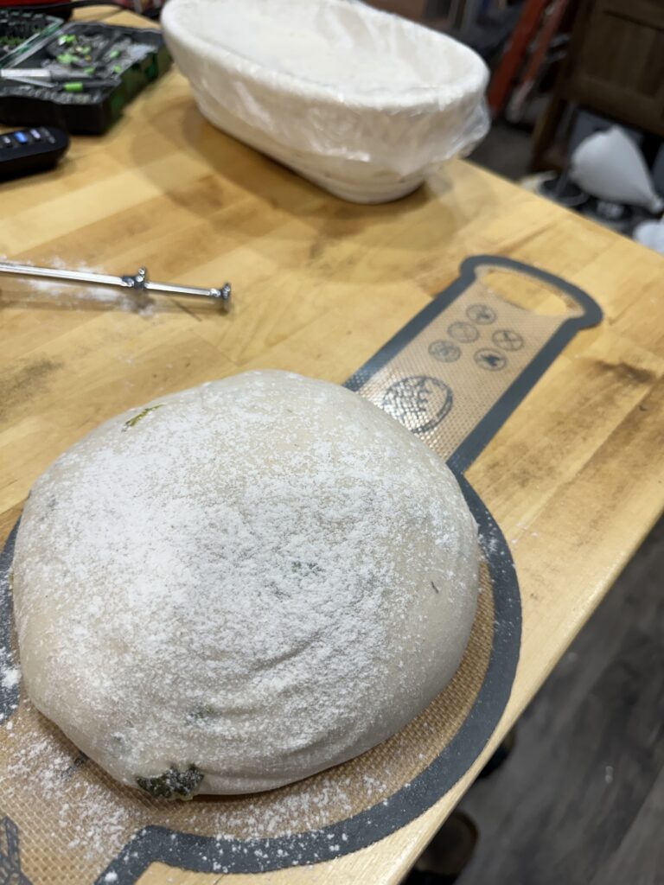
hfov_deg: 56.8
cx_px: 332
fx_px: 614
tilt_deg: -48.8
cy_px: 442
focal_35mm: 24
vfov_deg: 71.6
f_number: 1.78
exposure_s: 1/120
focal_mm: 6.86
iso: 125
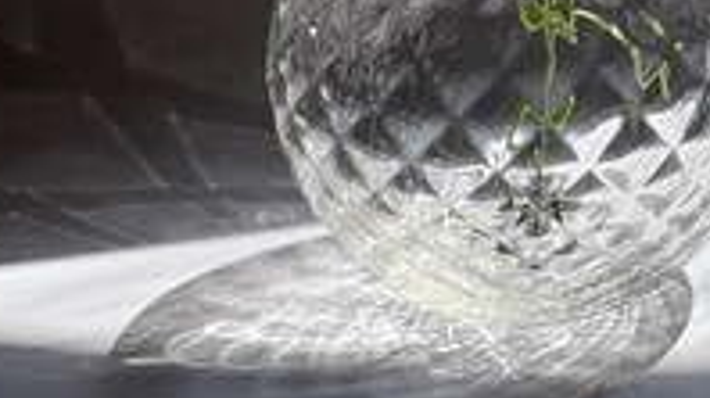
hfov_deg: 9.9
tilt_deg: -17.2
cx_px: 520
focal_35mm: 217
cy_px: -133
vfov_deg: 5.5
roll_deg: +1.4
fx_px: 4082
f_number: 2.8
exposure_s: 1/779
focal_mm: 9
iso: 32
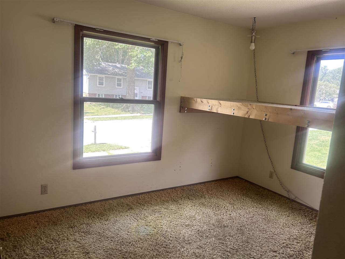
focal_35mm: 26
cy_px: 130
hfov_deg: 67.3
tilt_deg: -9.0
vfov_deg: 53.1
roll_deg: -3.8
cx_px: 172
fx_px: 259
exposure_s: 1/121
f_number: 1.5
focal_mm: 5.7
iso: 40
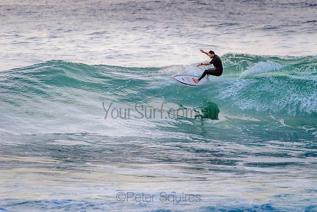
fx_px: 5397
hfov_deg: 3.4
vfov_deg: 2.2
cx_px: 194
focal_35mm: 613
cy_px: 82
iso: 1250
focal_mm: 500
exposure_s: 1/2000
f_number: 5.6
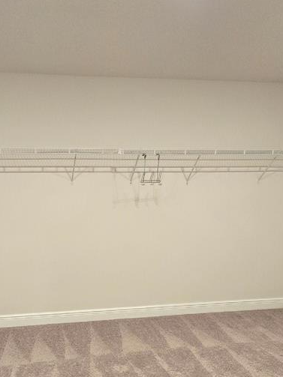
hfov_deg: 44.4
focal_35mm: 31
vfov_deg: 56.5
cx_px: 83
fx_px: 338
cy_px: 265
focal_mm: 1.7
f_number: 2.2
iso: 640
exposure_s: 1/60
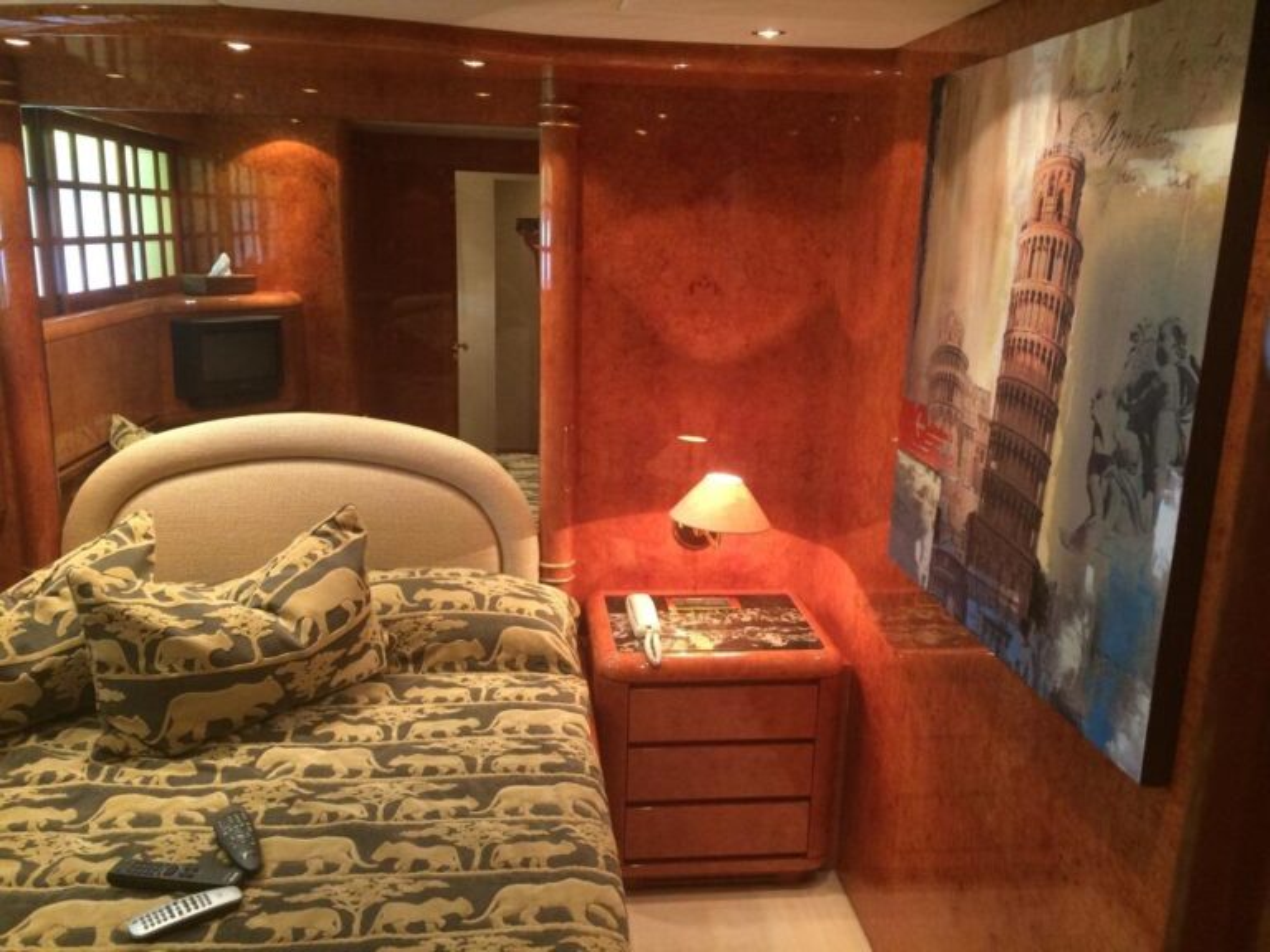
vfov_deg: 48.2
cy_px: 476
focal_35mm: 29
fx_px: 1064
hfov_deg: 61.7
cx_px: 635
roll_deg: -1.7
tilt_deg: -14.4
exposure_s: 1/33
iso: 250
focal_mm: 4.15
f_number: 2.2
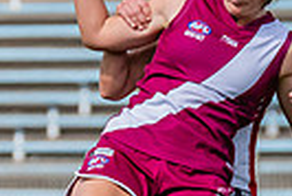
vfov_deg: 0.6
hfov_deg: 0.9
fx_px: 18059
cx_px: 124
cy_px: 137
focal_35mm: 2224
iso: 800
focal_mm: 330
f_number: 8
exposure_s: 1/1600
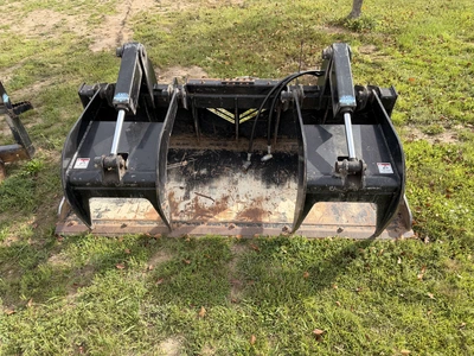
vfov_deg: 56.8
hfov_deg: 71.6
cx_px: 237
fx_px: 329
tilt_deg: -36.7
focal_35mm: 24
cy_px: 178
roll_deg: +2.9
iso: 80
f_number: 1.78
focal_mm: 6.76
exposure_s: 1/1522
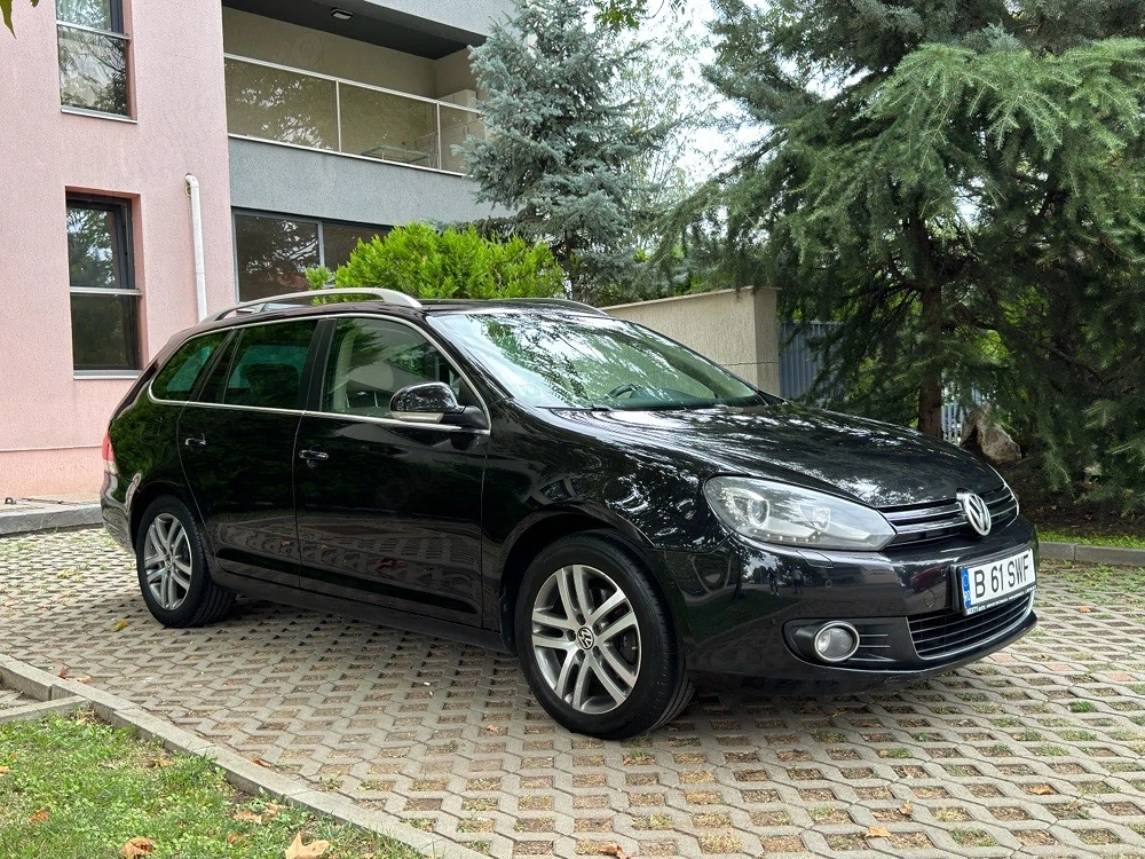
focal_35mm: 33
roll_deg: +2.5
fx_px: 1092
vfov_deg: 42.9
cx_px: 572
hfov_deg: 55.4
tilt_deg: -1.2
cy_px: 430
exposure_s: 1/127
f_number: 1.78
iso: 64
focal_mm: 6.76
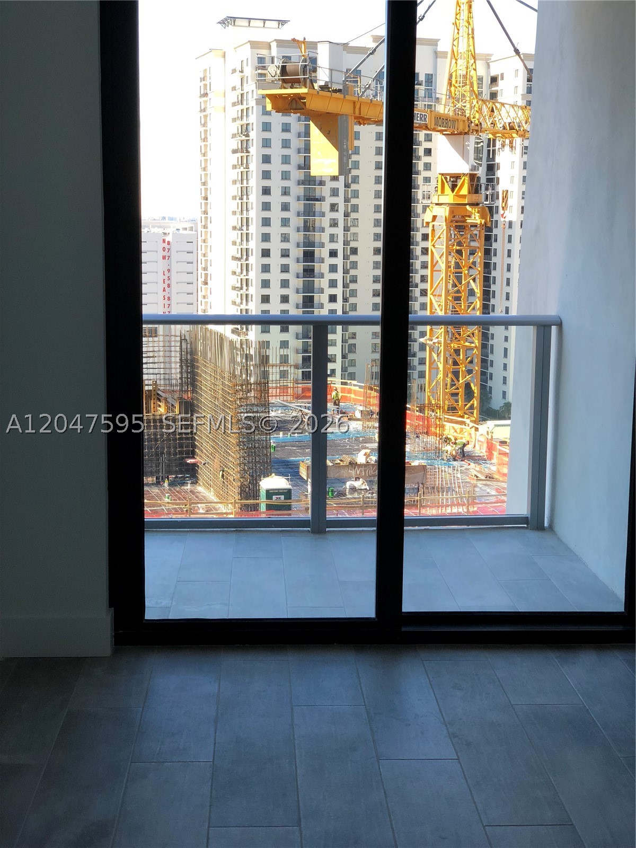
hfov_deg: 28.0
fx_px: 1274
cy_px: 424
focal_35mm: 52
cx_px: 318
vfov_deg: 36.8
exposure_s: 1/60
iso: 25
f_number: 2.4
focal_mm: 6
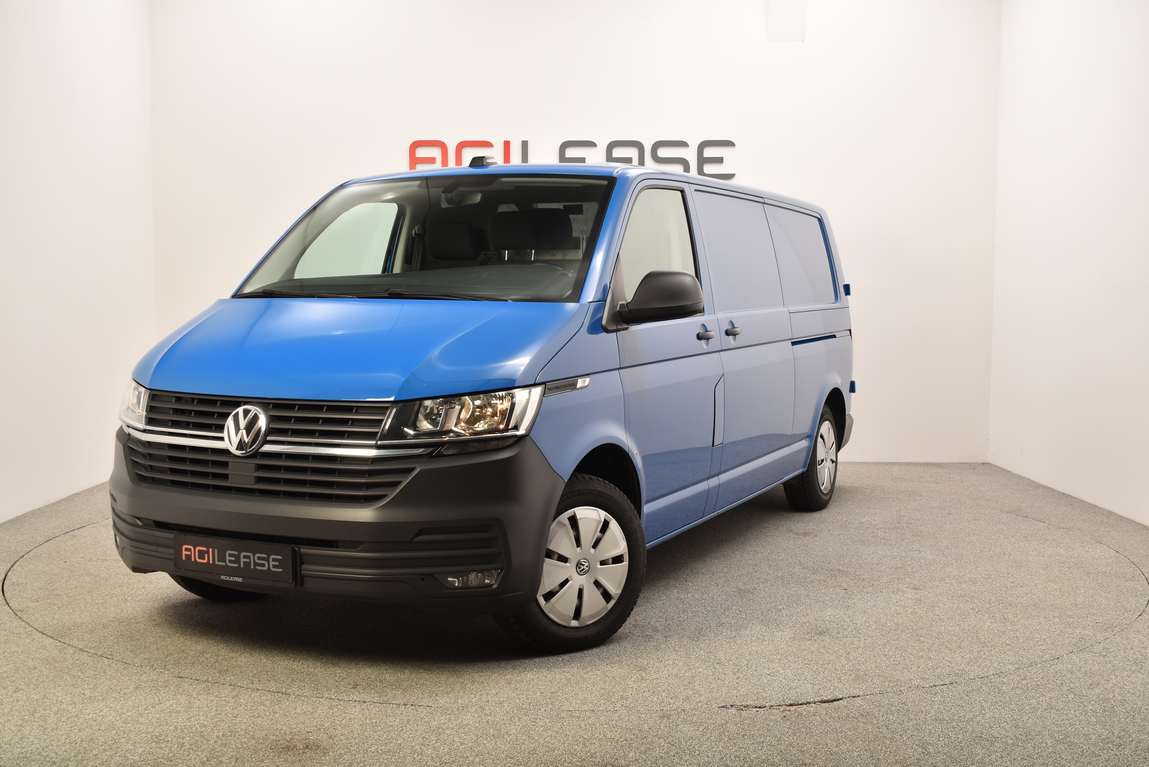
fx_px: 1245
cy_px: 384
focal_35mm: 39
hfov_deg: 49.5
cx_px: 574
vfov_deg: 34.2
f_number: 7.1
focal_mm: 26
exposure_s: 1/200
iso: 100
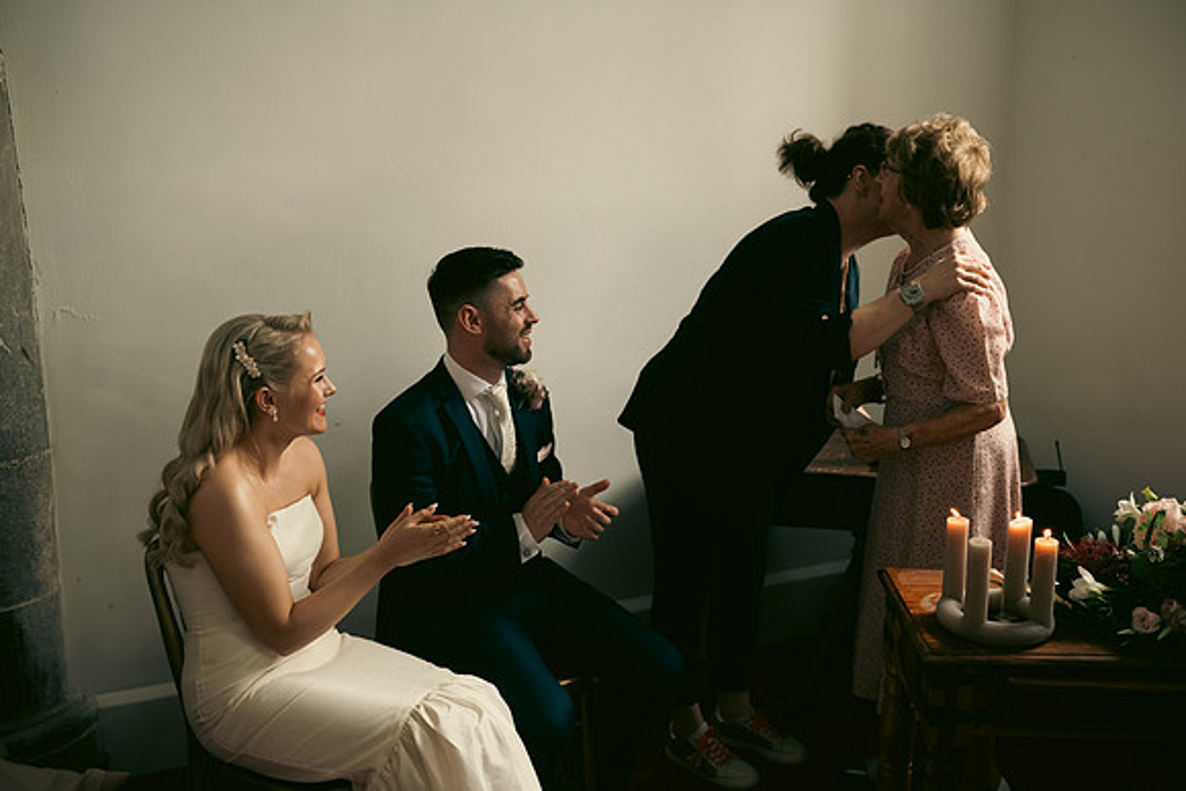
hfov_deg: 50.7
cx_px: 593
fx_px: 1252
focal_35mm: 38
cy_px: 396
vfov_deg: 35.1
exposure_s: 1/160
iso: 800
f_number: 3.5
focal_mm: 38
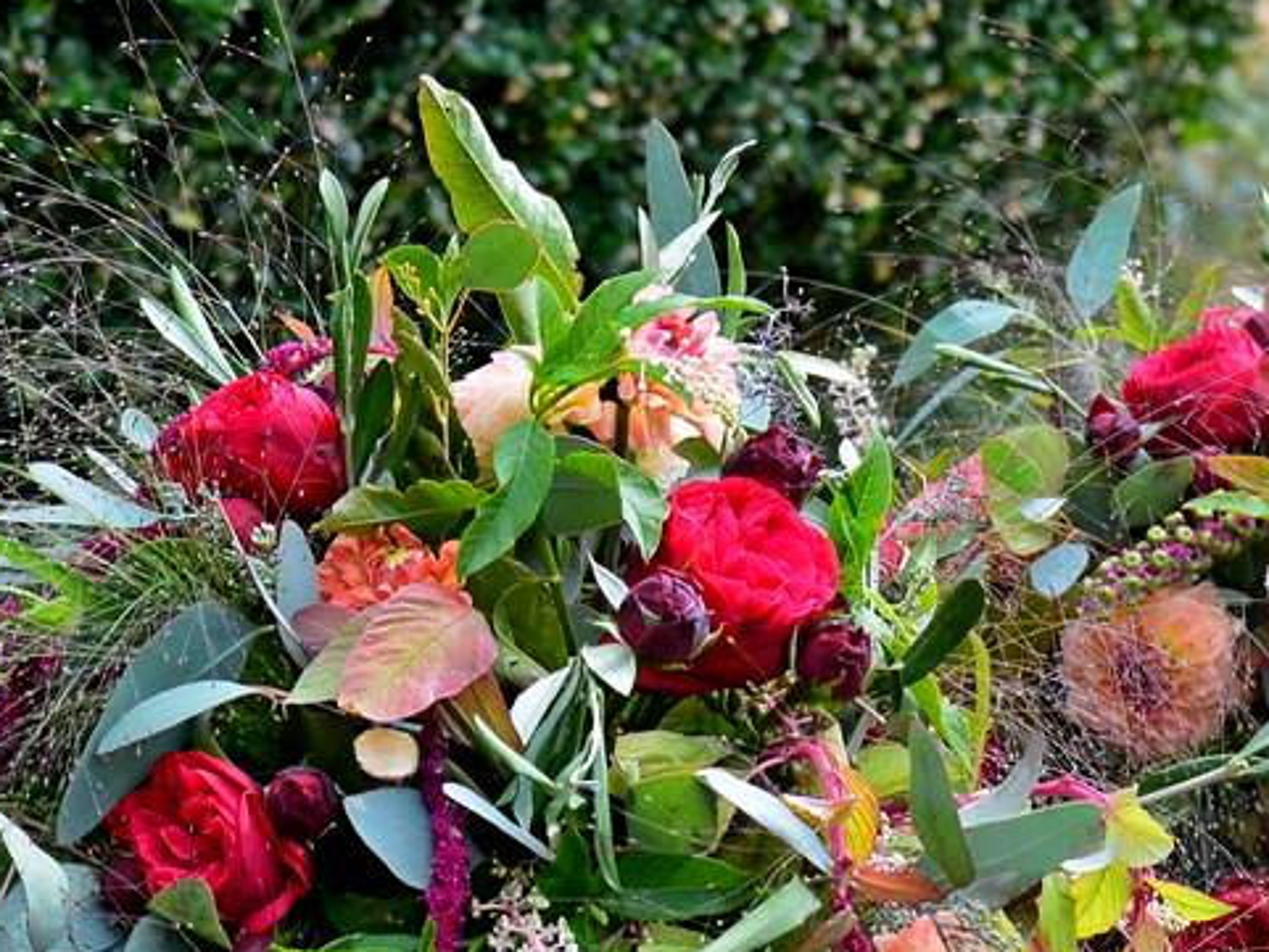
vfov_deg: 7.0
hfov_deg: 9.3
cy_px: 752
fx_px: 7737
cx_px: 1380
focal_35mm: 211
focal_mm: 32.8
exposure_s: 1/500
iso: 360
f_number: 3.8
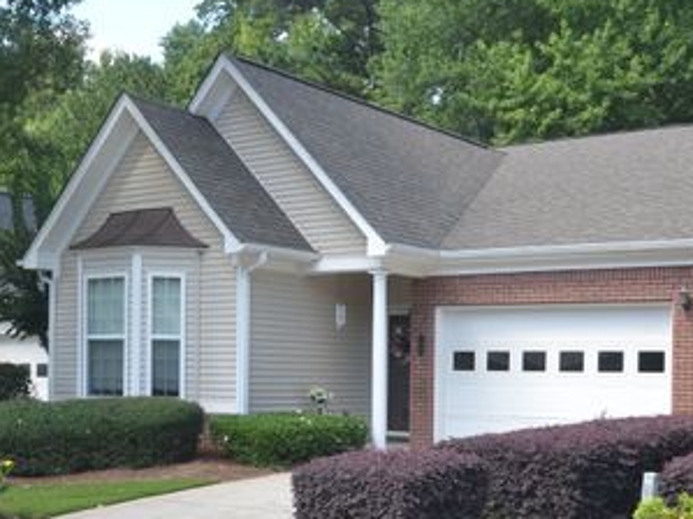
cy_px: 356
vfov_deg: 27.3
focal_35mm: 53
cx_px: 426
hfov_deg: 36.0
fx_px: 1061
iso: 140
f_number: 5.6
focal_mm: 22
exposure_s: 1/125
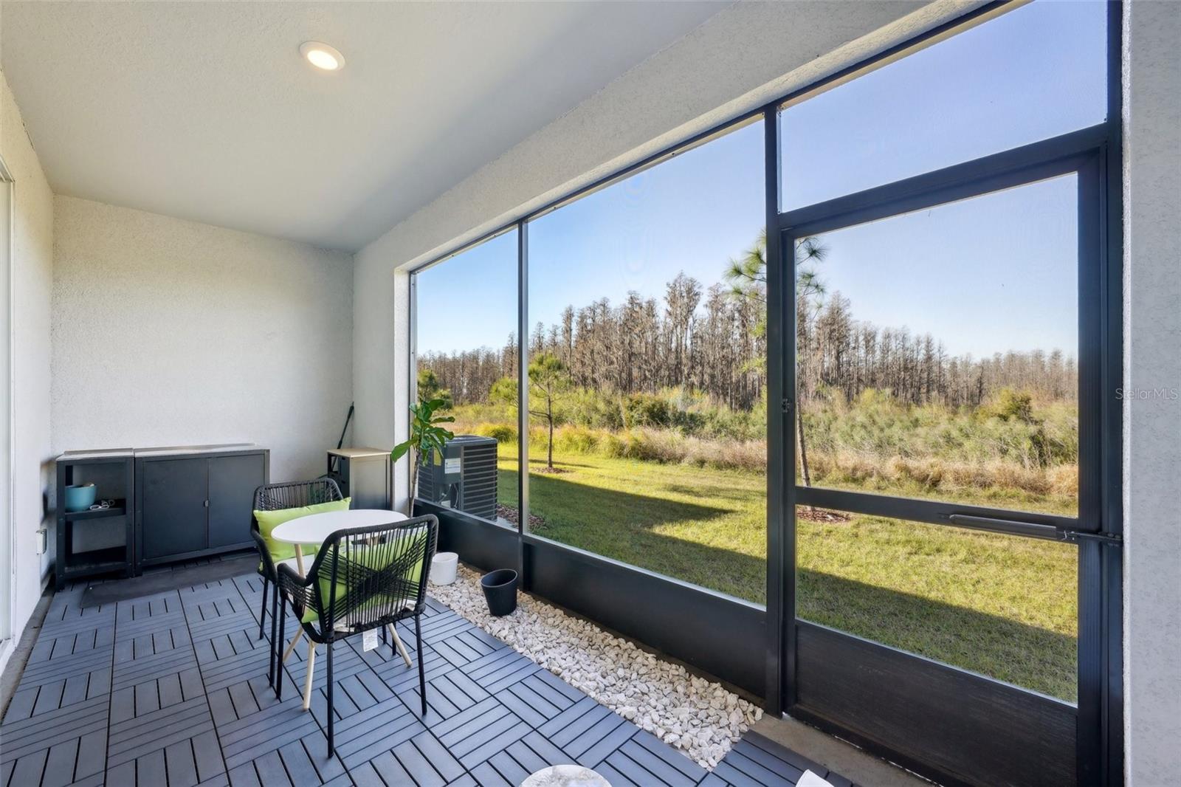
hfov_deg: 104.3
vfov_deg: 81.2
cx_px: 590
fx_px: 459
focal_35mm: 14
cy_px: 394
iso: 800
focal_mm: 14
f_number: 8
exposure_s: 1/320
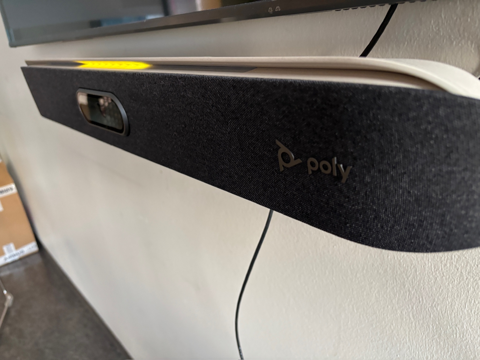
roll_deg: +5.6
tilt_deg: -20.4
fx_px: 361
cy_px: 180
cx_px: 240
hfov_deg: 67.3
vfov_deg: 53.1
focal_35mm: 26
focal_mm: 5.96
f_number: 1.6
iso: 320
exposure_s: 1/50
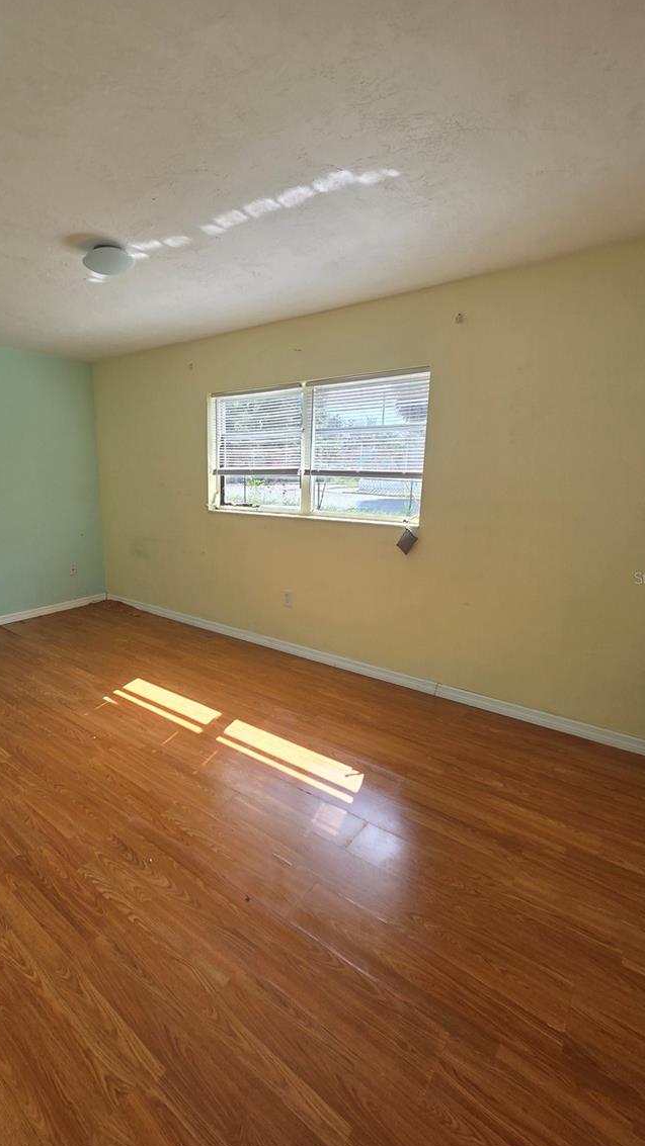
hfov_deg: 69.6
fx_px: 456
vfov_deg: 103.0
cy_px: 578
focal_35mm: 15
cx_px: 250
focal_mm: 2.2
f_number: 2.2
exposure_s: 1/243
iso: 50
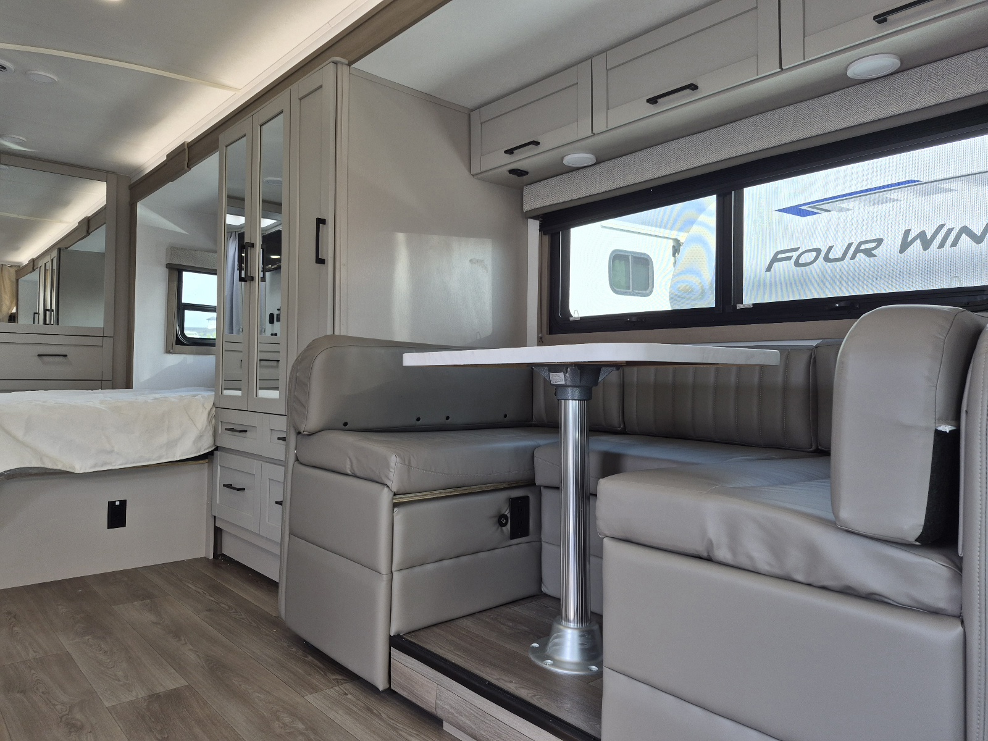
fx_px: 656
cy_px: 370
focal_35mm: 23
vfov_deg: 58.9
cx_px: 494
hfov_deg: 73.9
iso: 50
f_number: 1.8
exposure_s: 1/182
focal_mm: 5.4
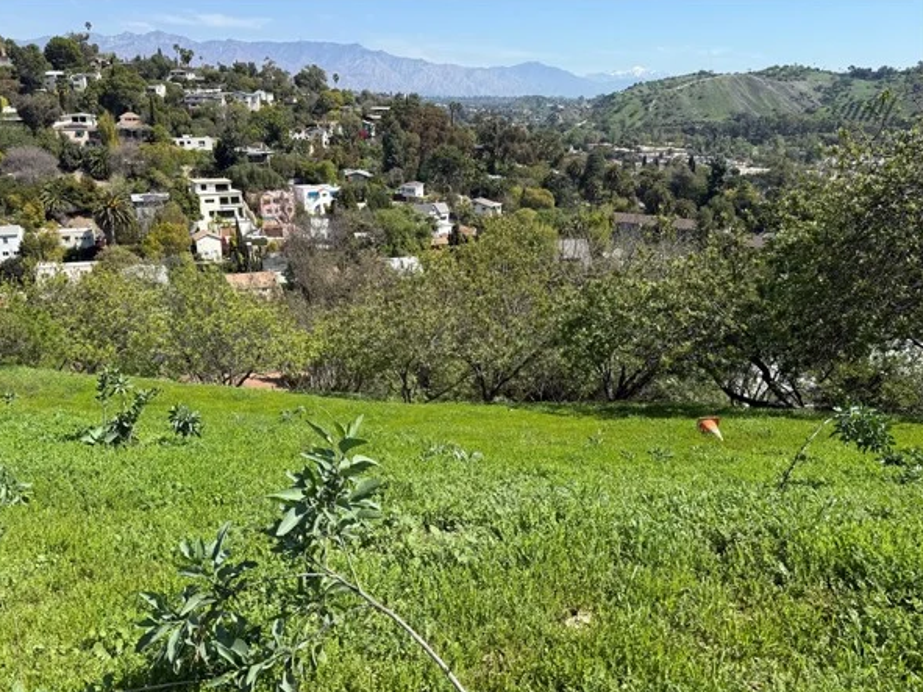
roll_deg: -0.1
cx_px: 426
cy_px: 370
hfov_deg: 67.2
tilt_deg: -20.0
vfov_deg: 53.0
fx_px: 693
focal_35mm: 26
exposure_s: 1/2703
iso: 80
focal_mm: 6.76
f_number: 1.78
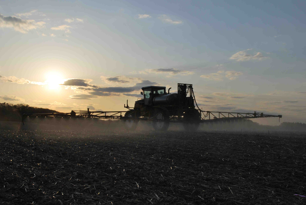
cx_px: 153
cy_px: 102
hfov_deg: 44.9
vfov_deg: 30.9
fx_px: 370
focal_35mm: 44
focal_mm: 29
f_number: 18
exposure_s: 1/200
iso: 100
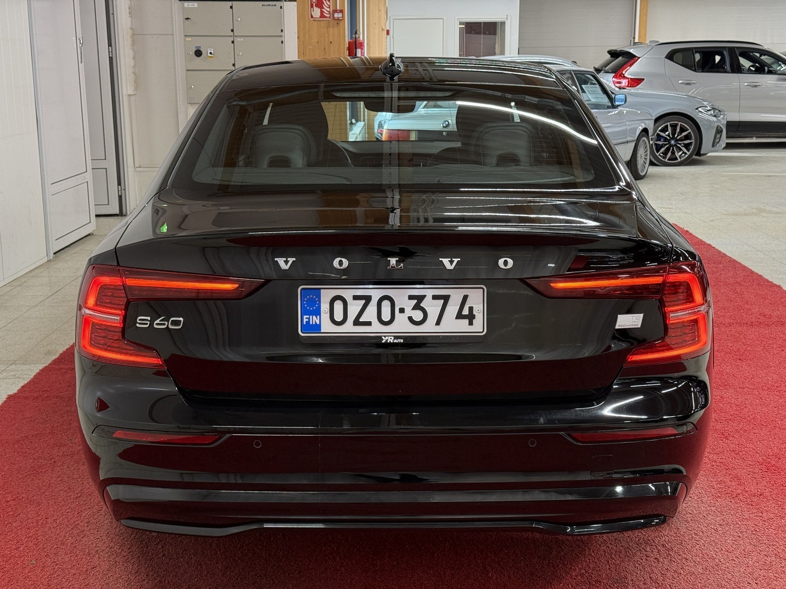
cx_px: 393
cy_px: 294
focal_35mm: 48
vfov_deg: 30.3
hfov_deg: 39.7
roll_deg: +0.1
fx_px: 1090
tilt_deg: -11.4
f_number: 1.78
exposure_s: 1/77
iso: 100
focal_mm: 6.76
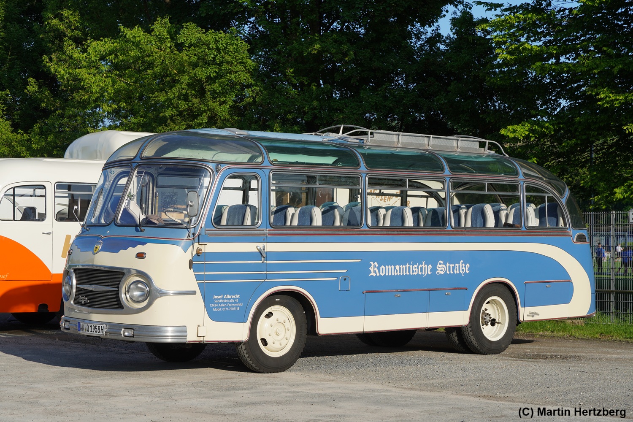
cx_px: 316
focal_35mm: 72
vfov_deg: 18.9
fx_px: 1266
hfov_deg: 28.1
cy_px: 211
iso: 100
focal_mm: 48
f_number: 8
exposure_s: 1/320
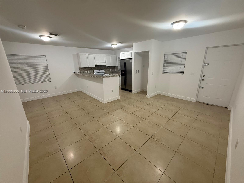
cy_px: 92
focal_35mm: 14
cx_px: 122
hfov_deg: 102.1
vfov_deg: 85.7
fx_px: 99
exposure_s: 1/60
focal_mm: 2.22
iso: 250
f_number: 2.2
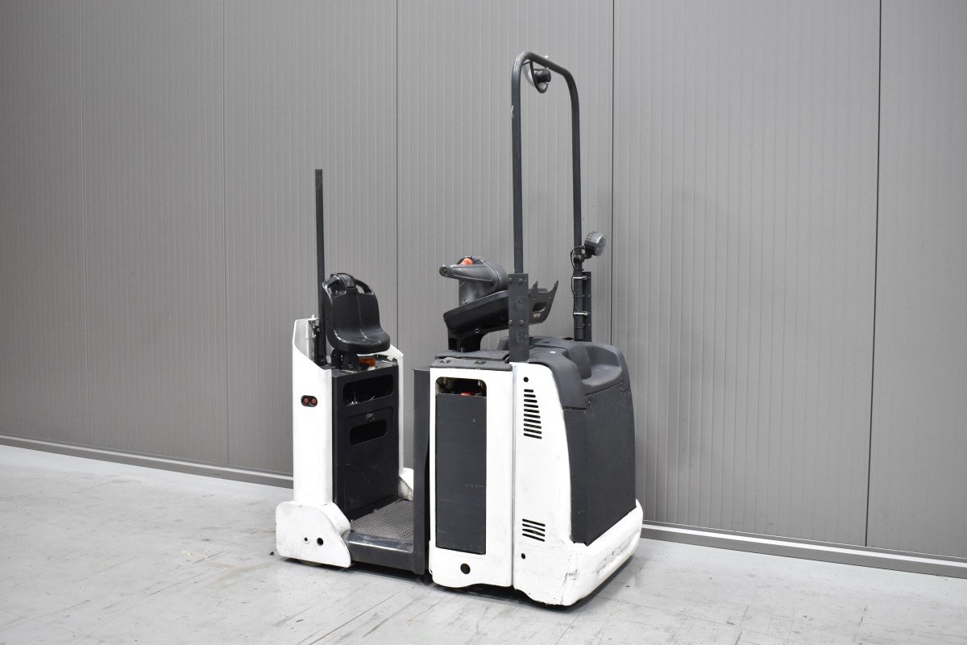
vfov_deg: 38.4
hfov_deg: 55.1
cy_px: 322
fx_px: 927
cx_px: 484
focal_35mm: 34
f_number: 5
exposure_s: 1/40
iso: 1250
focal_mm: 23
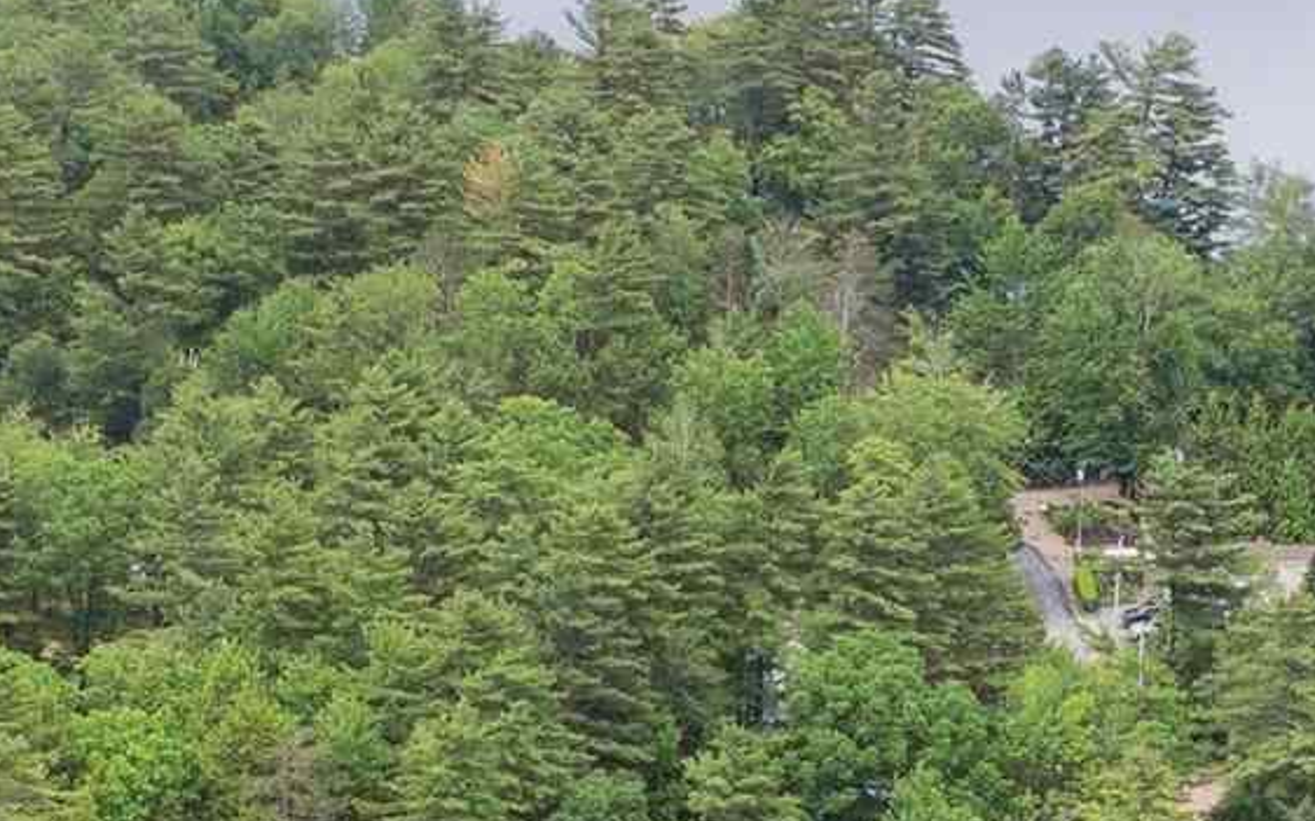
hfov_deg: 15.0
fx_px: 4980
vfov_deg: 9.2
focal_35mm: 139
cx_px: 838
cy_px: 1242
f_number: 2.8
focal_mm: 12.3
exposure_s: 1/50
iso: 100
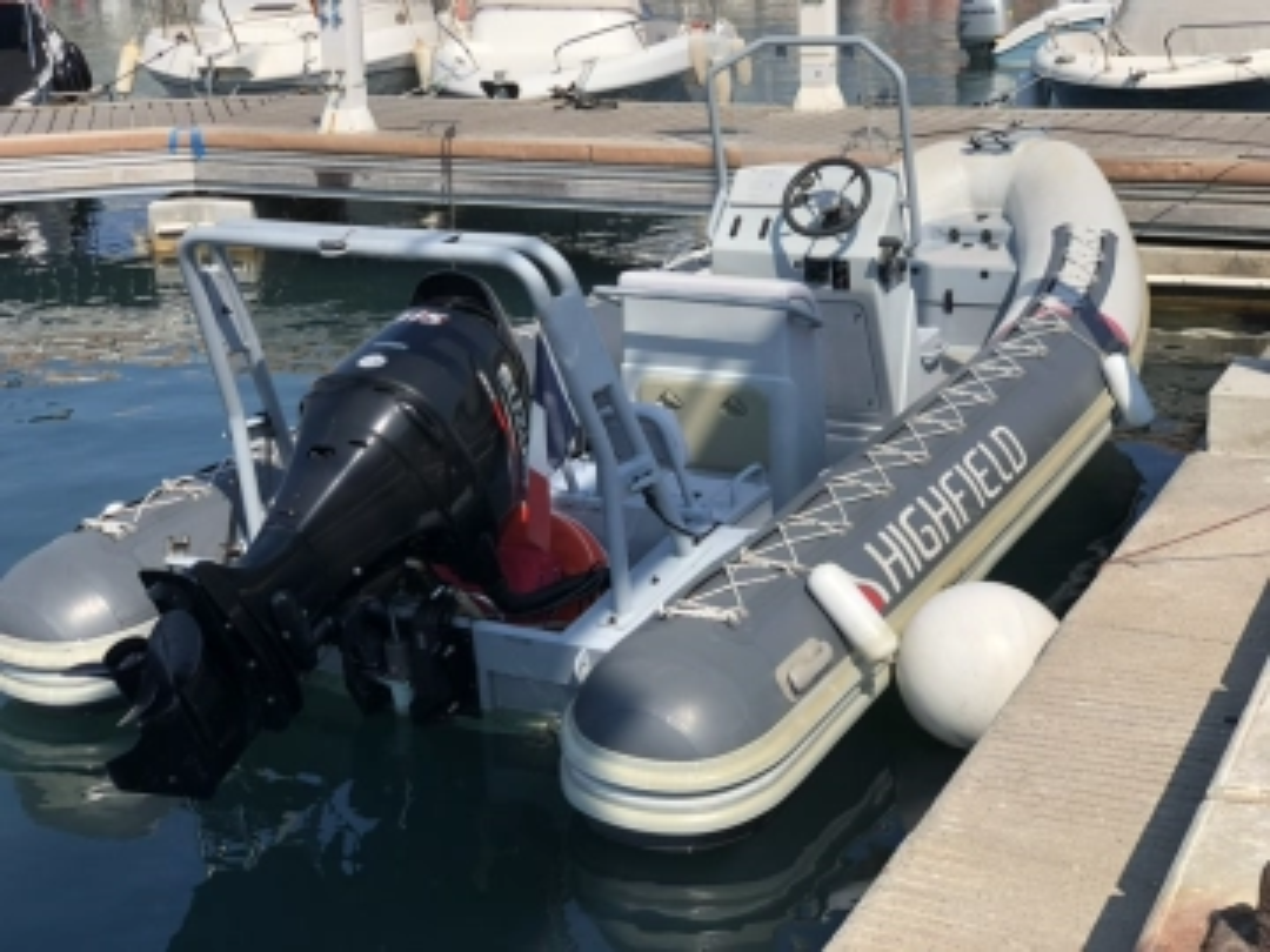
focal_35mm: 52
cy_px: 476
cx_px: 635
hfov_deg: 36.8
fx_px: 1908
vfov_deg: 28.0
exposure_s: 1/1021
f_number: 2.4
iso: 16
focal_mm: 6
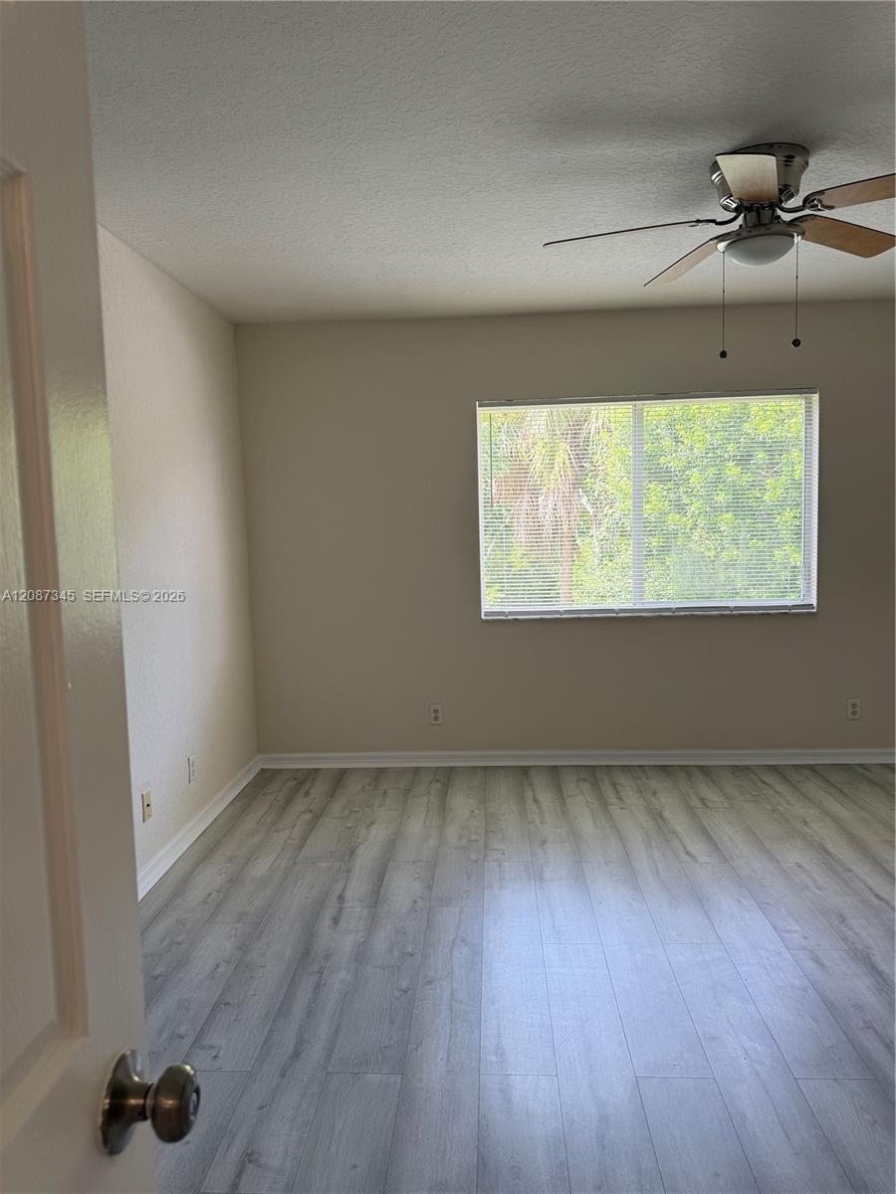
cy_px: 597
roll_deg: +1.4
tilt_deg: -4.6
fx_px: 828
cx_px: 448
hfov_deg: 56.8
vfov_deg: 71.6
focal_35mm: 24
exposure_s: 1/187
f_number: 1.78
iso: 100
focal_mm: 6.76
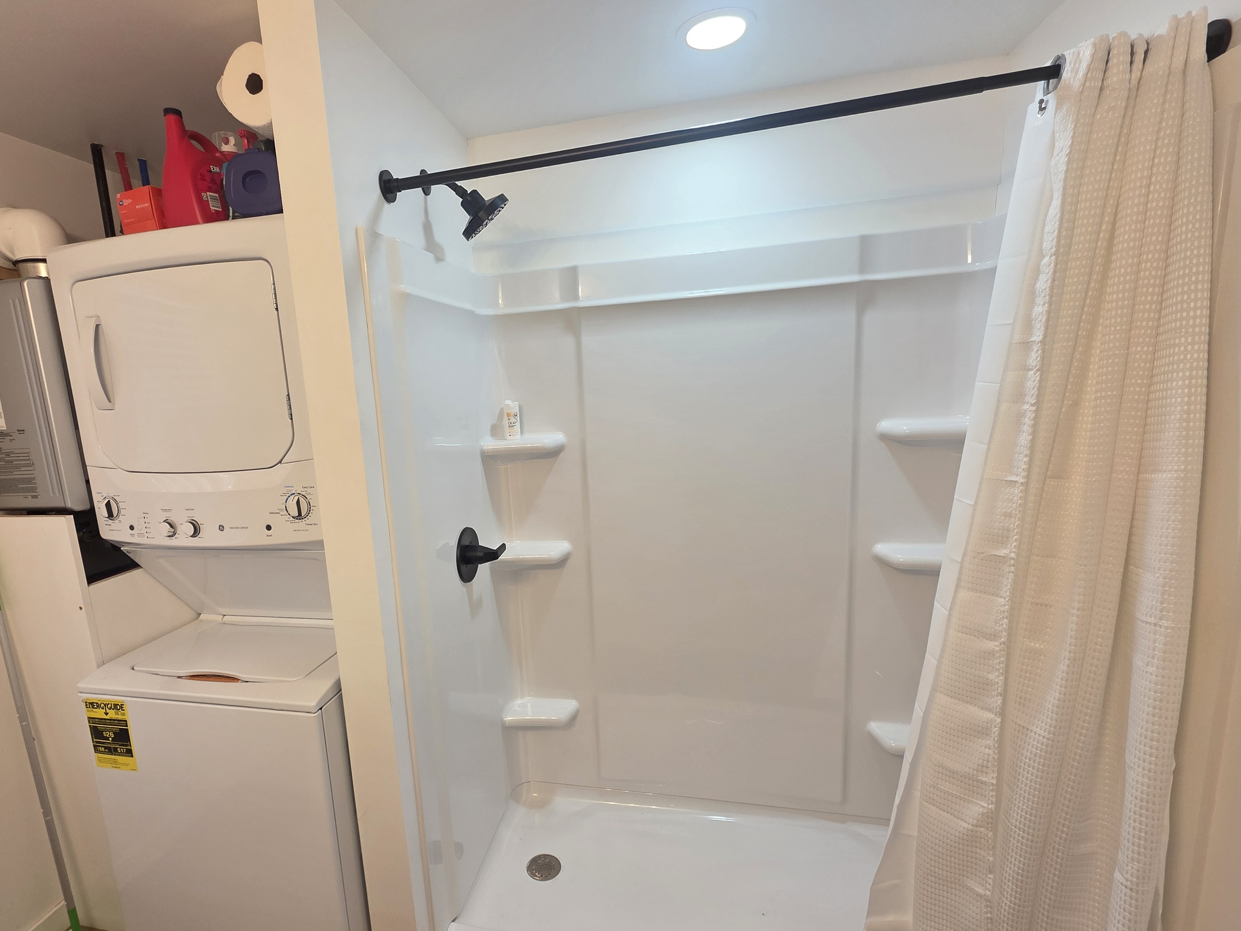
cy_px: 494
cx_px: 542
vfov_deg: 78.0
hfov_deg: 94.0
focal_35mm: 16
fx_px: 574
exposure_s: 1/120
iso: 160
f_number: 1.9
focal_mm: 2.2
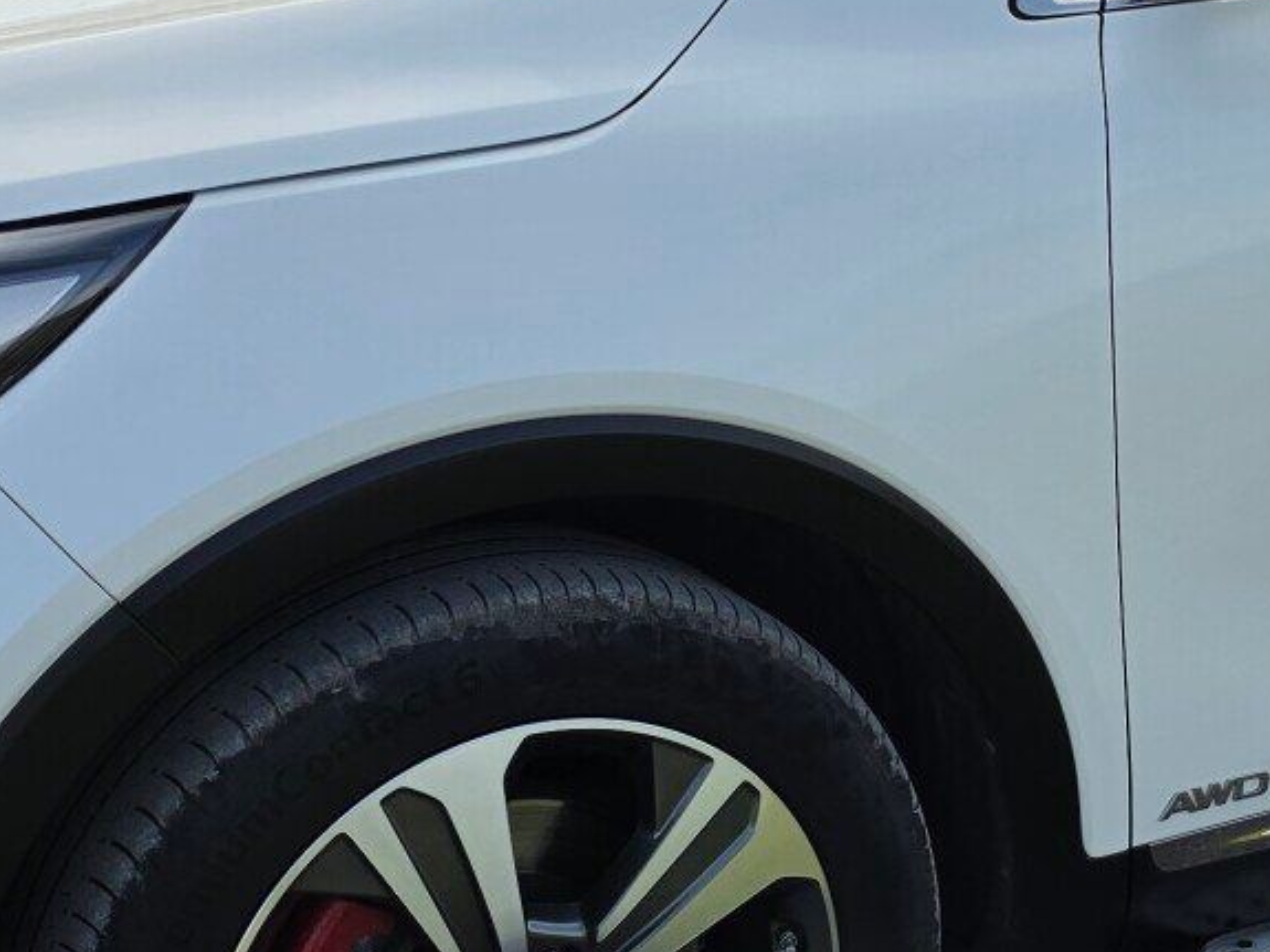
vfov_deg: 18.9
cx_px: 1084
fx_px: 2861
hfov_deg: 24.5
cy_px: 385
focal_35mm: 78
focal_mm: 6.5
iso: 64
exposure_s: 1/7939
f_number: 1.4
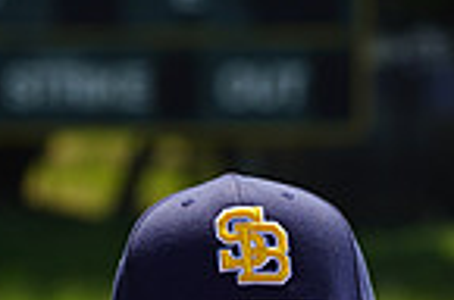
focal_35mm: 686
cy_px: 561
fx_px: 8632
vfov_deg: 2.0
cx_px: 160
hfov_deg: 3.0
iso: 100
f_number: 8
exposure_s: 1/250
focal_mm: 171
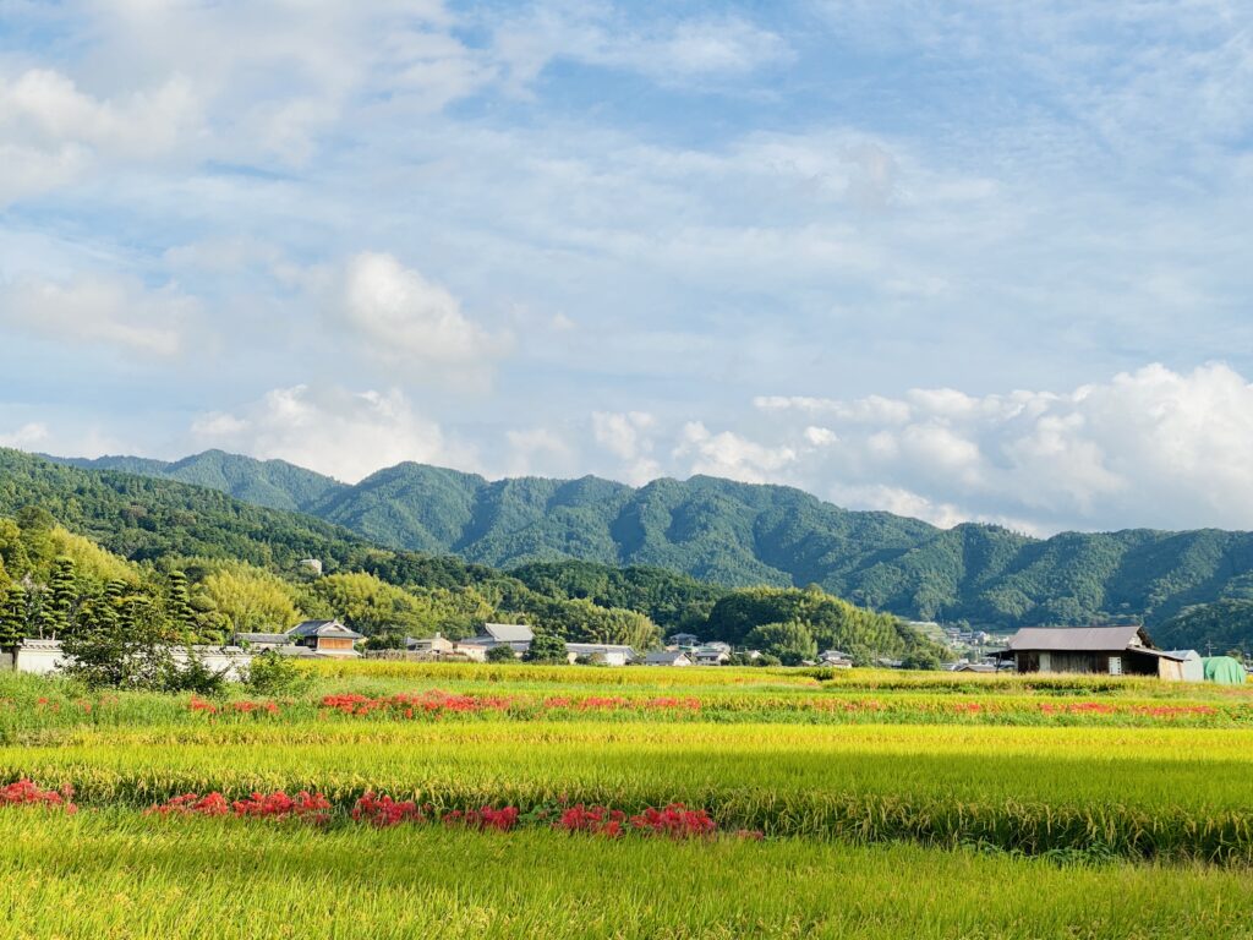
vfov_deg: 28.0
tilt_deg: +7.6
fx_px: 1882
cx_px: 626
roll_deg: +0.9
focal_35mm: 52
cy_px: 470
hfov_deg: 36.8
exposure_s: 1/615
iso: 20
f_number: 2
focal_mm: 6
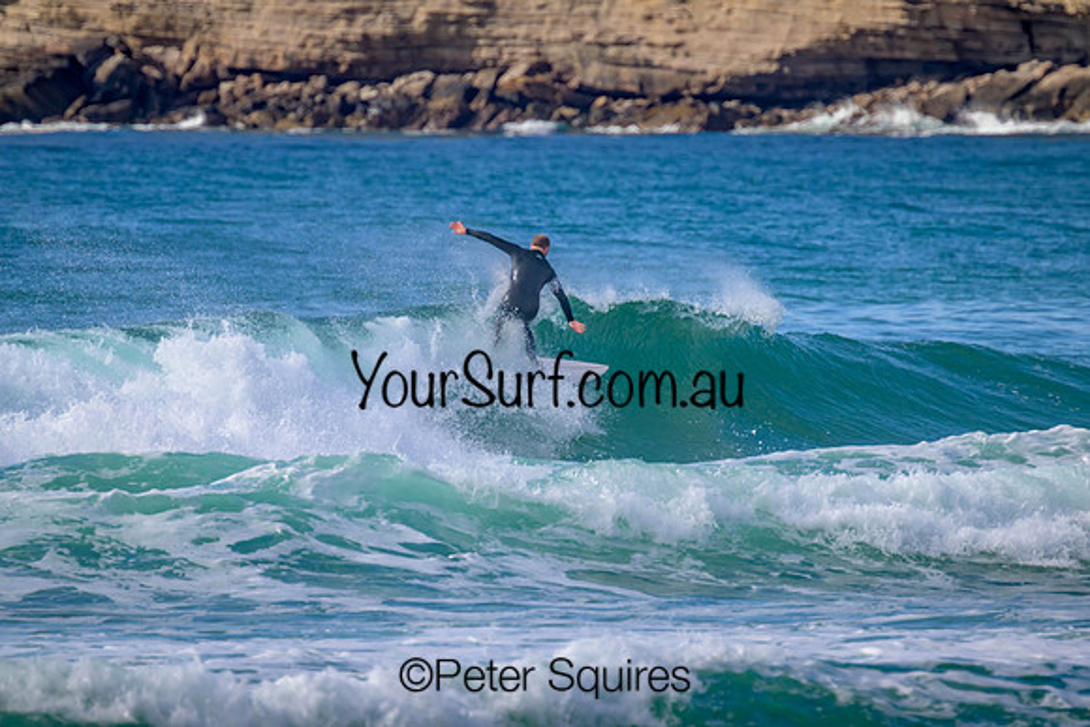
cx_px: 545
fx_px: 24227
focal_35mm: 800
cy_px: 364
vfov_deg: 1.7
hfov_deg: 2.6
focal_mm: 800
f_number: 11
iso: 1250
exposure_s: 1/2000
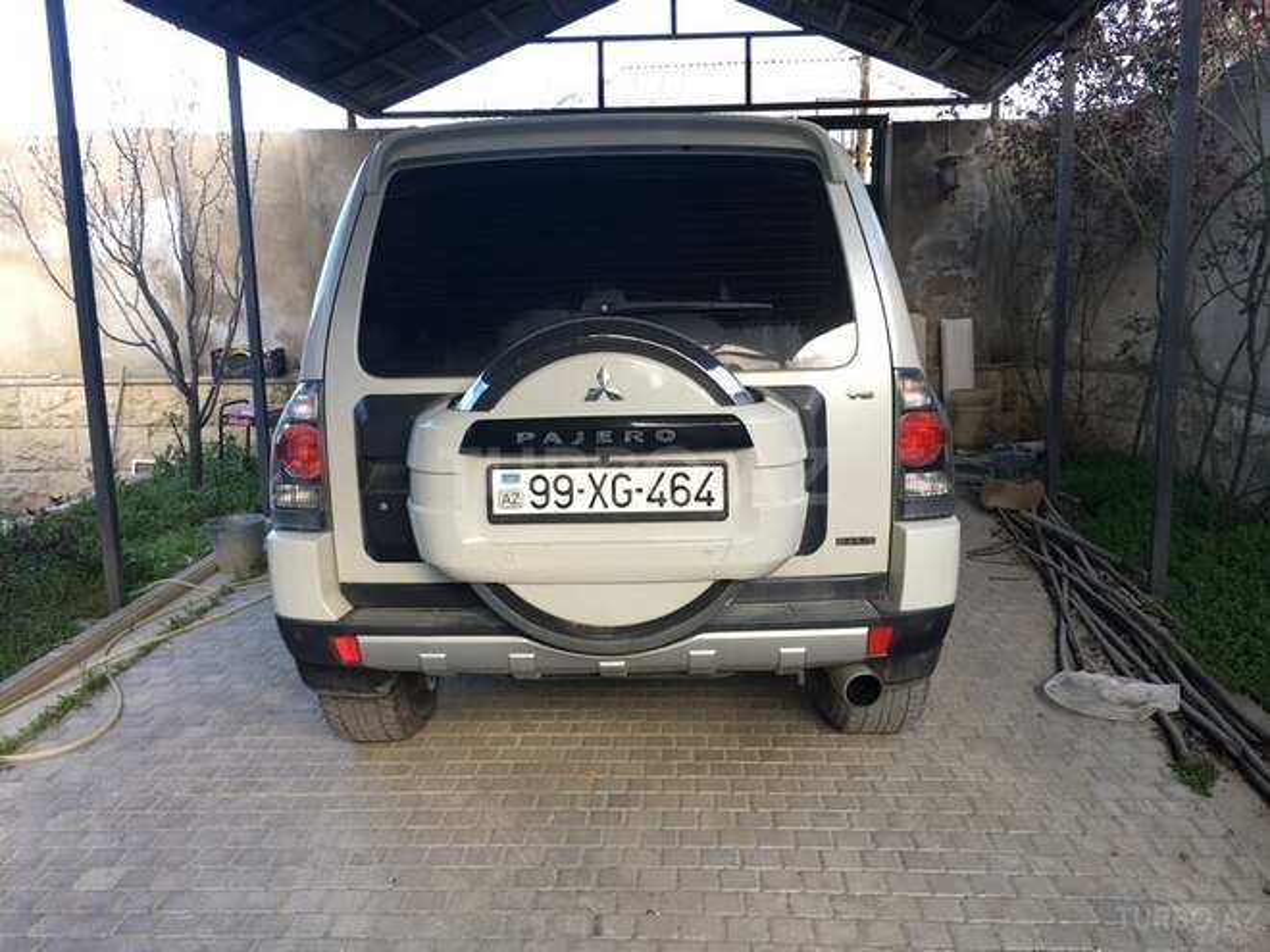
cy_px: 476
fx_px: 1064
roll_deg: +0.1
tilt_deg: -9.3
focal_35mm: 29
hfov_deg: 61.7
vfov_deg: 48.2
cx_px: 635
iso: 32
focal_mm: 4.15
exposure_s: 1/100
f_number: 2.2
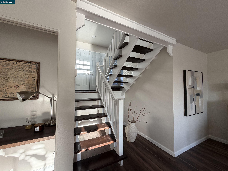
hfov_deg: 102.1
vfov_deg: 85.7
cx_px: 114
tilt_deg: +1.7
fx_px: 92
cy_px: 86
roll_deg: -1.0
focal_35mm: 14
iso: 100
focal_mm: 2.22
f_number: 2.2
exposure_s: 1/121
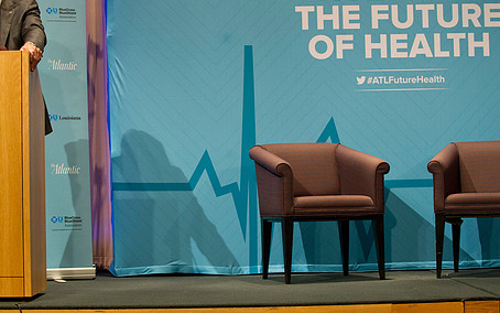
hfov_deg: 22.8
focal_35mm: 91
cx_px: 196
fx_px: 1240
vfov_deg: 14.4
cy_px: 121
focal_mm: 70
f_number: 4
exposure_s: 1/125
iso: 2500
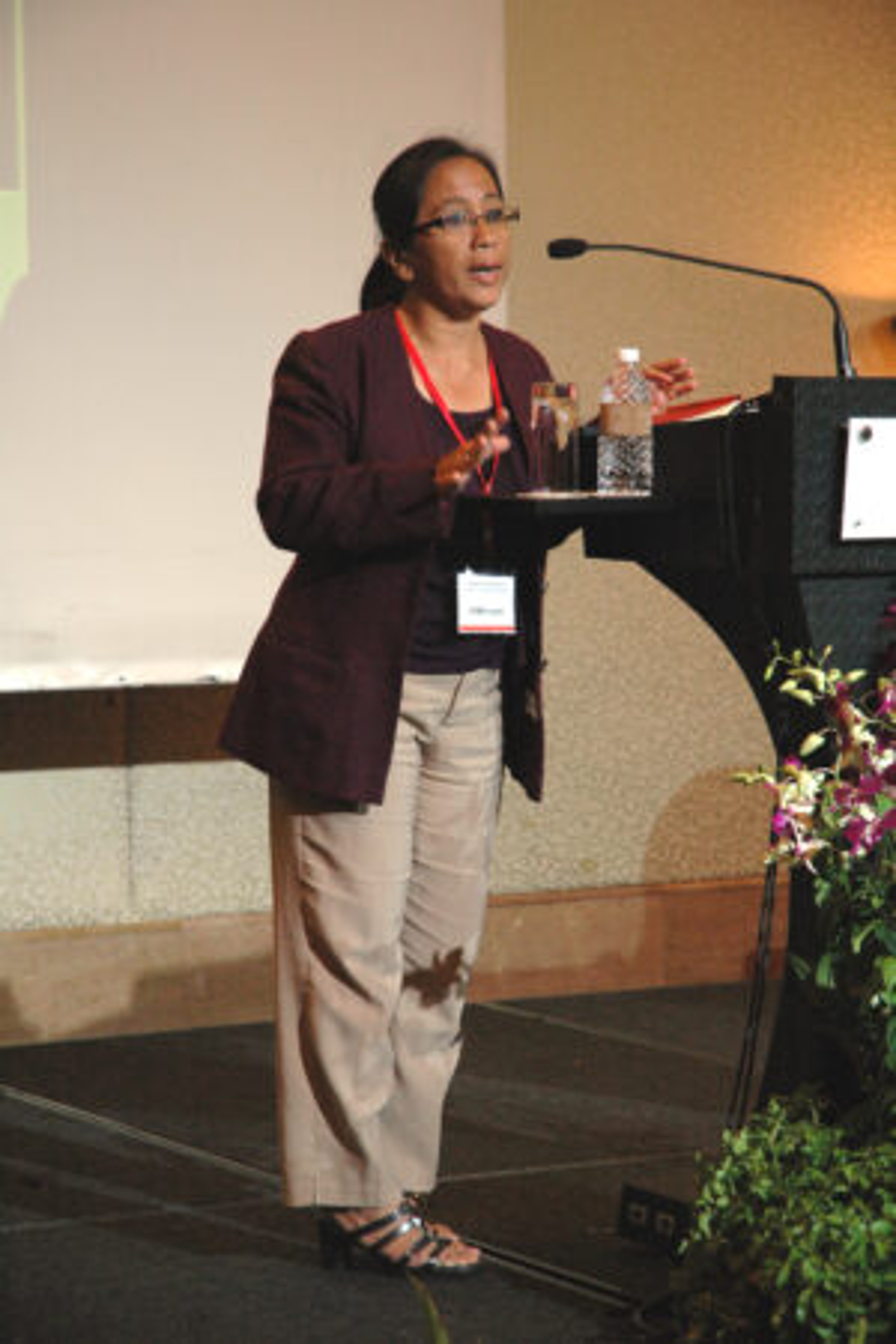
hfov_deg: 13.0
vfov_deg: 19.5
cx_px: 448
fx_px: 3920
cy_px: 672
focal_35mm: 105
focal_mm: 70
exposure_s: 1/40
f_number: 4.5
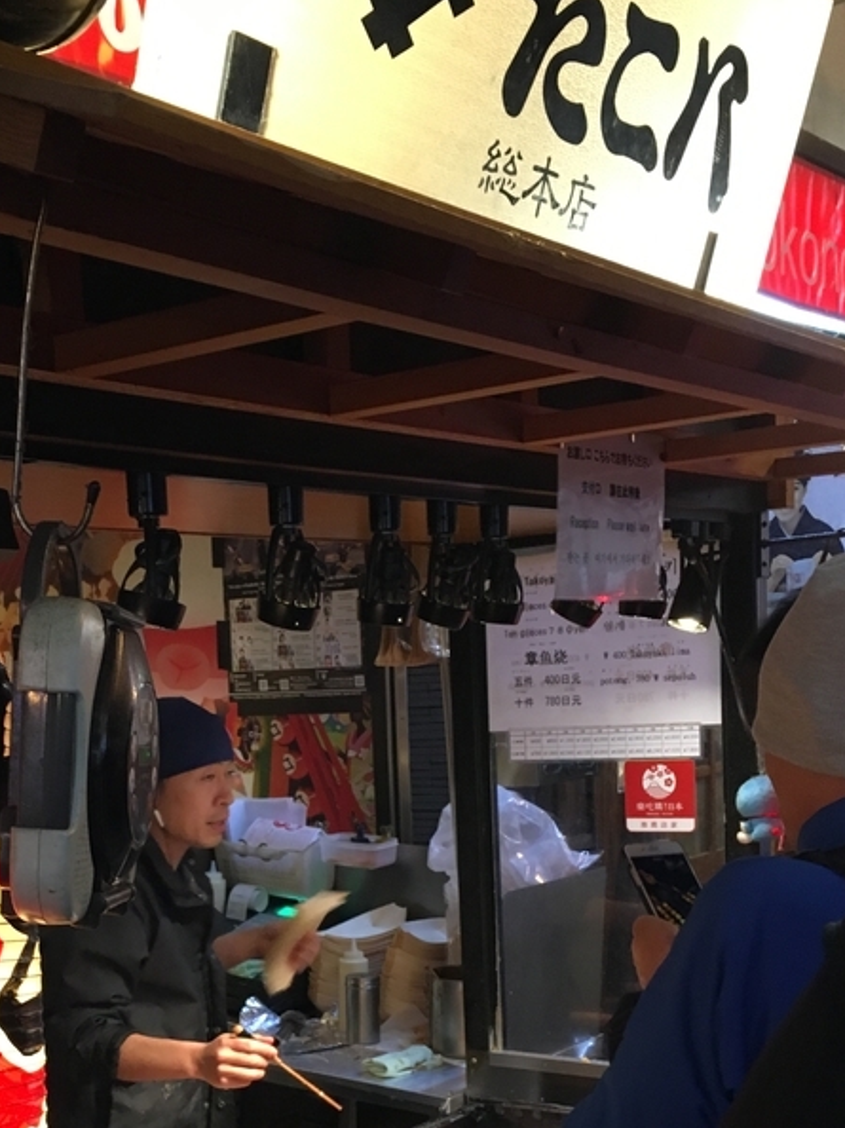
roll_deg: +3.0
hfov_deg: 28.5
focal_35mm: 50
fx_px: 1629
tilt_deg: -6.6
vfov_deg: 36.9
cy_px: 896
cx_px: 180
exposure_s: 1/30
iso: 125
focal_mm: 4.15
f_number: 2.2
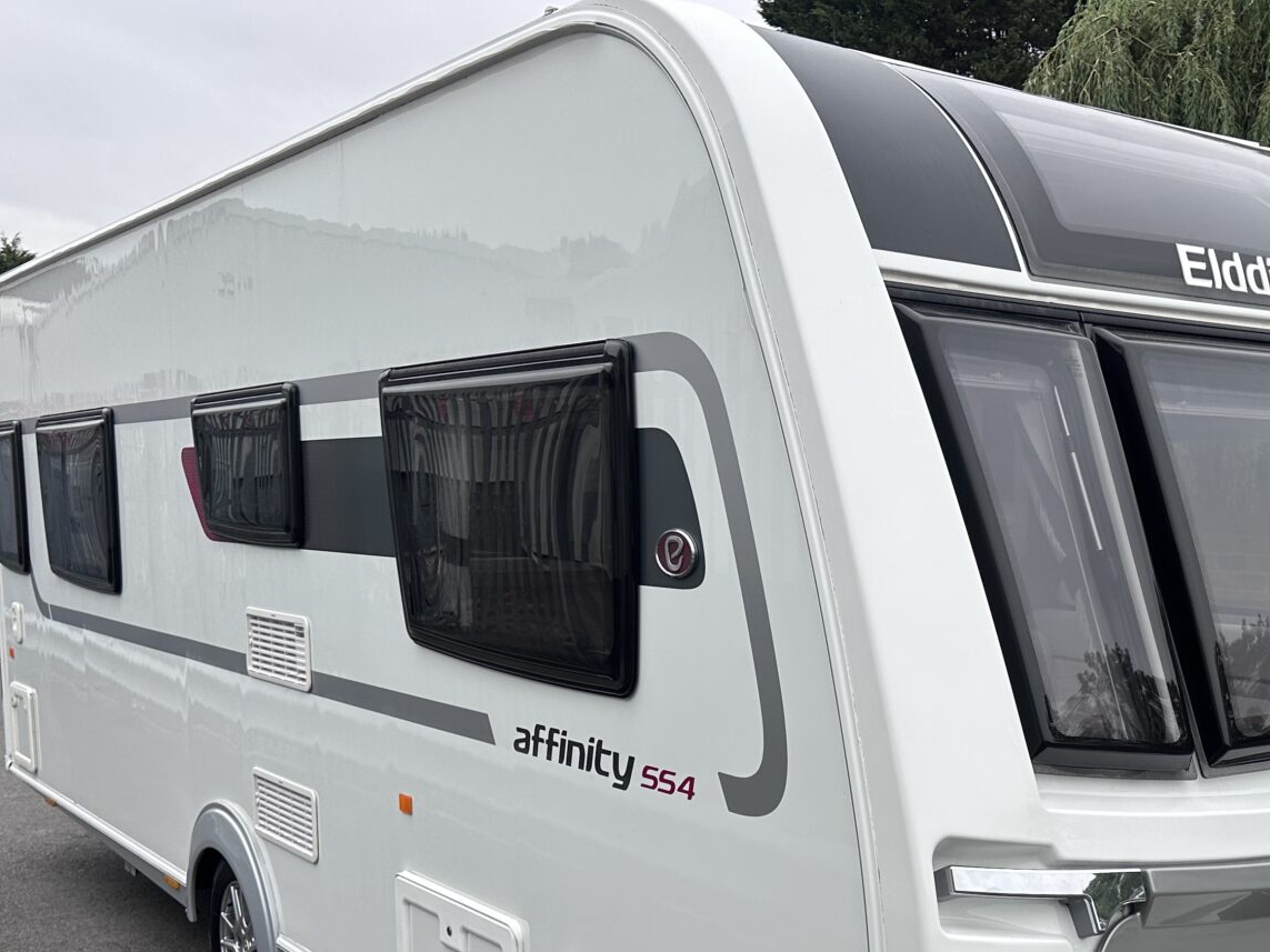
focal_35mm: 43
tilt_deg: -9.0
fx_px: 1577
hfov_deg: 42.9
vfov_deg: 33.0
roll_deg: -0.4
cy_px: 710
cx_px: 906
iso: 80
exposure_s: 1/879
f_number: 1.78
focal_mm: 6.86
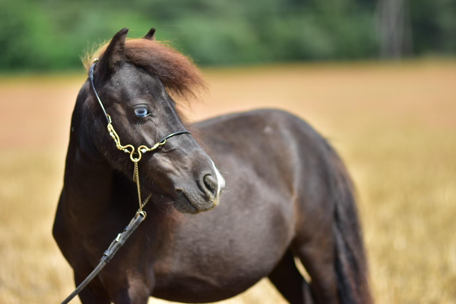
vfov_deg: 10.8
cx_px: 228
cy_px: 152
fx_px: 1615
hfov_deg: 16.1
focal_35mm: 128
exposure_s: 1/5000
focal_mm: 85
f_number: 1.4
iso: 100
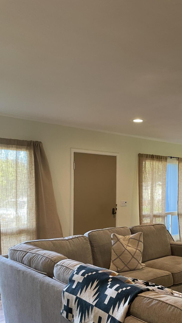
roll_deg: -0.2
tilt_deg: -1.1
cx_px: 144
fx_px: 292
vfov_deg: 57.6
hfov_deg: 33.7
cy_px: 193
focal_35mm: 34
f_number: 1.6
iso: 100
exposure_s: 1/61
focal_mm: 4.2
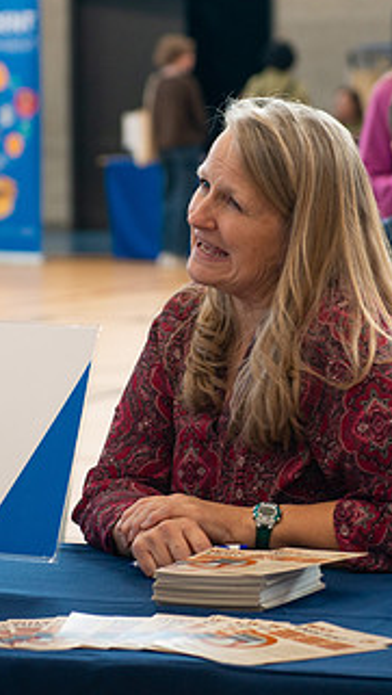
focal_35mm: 177
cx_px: 261
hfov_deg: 6.9
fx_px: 3265
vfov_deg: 12.2
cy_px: 288
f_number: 3.2
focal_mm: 70
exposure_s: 1/160
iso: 640
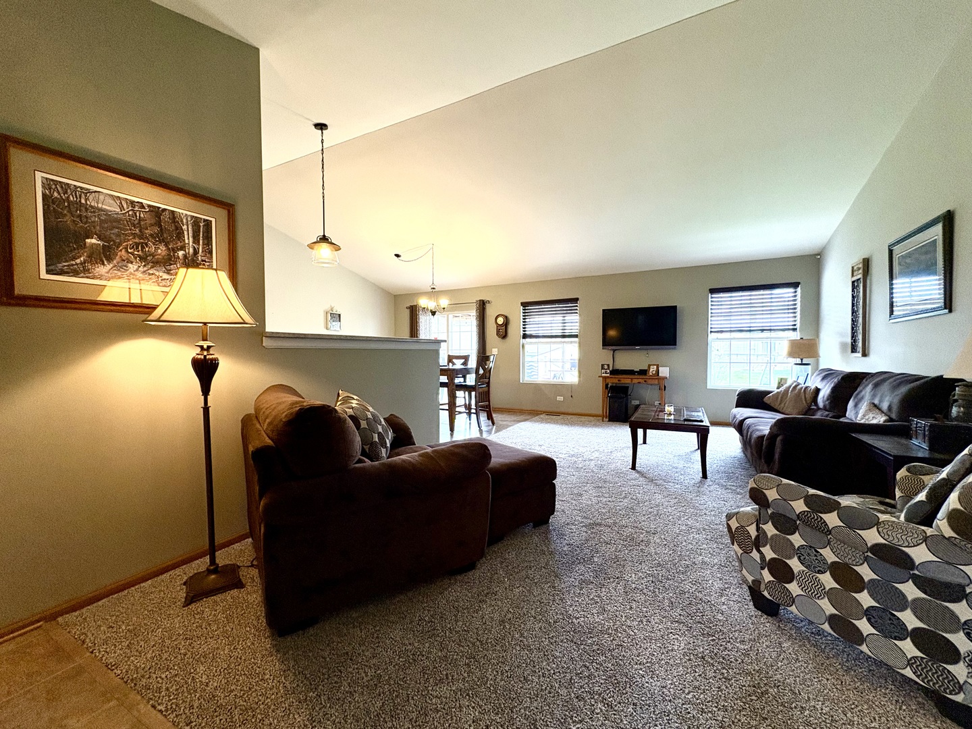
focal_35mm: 14
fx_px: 393
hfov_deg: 102.1
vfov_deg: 85.7
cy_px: 364
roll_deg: +0.2
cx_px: 486
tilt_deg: -1.9
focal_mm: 2.22
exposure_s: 1/60
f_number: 2.2
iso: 250
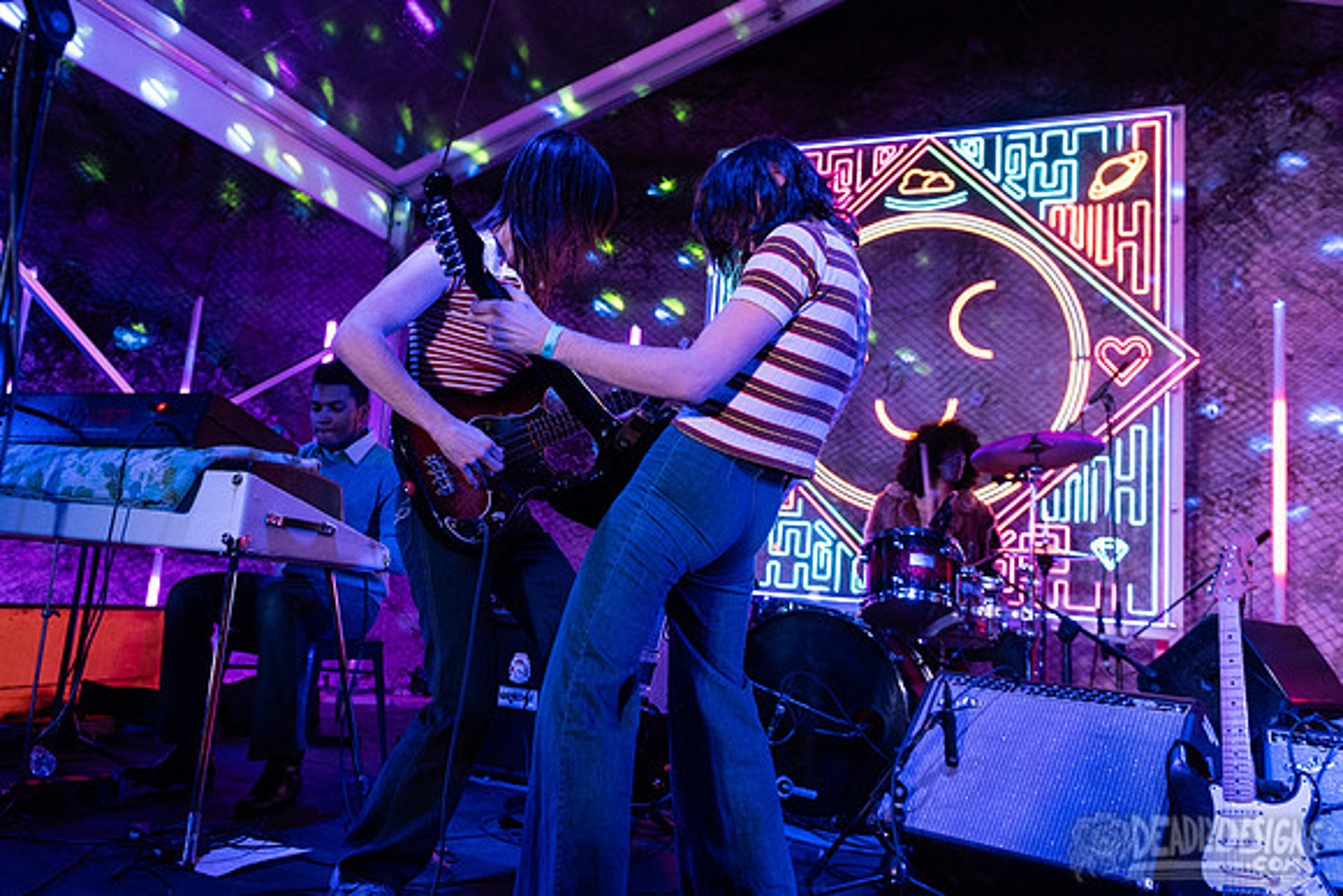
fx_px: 1050
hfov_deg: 65.1
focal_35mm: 28
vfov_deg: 46.2
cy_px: 440
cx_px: 614
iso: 2000
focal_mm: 24
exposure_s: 1/250
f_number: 3.5
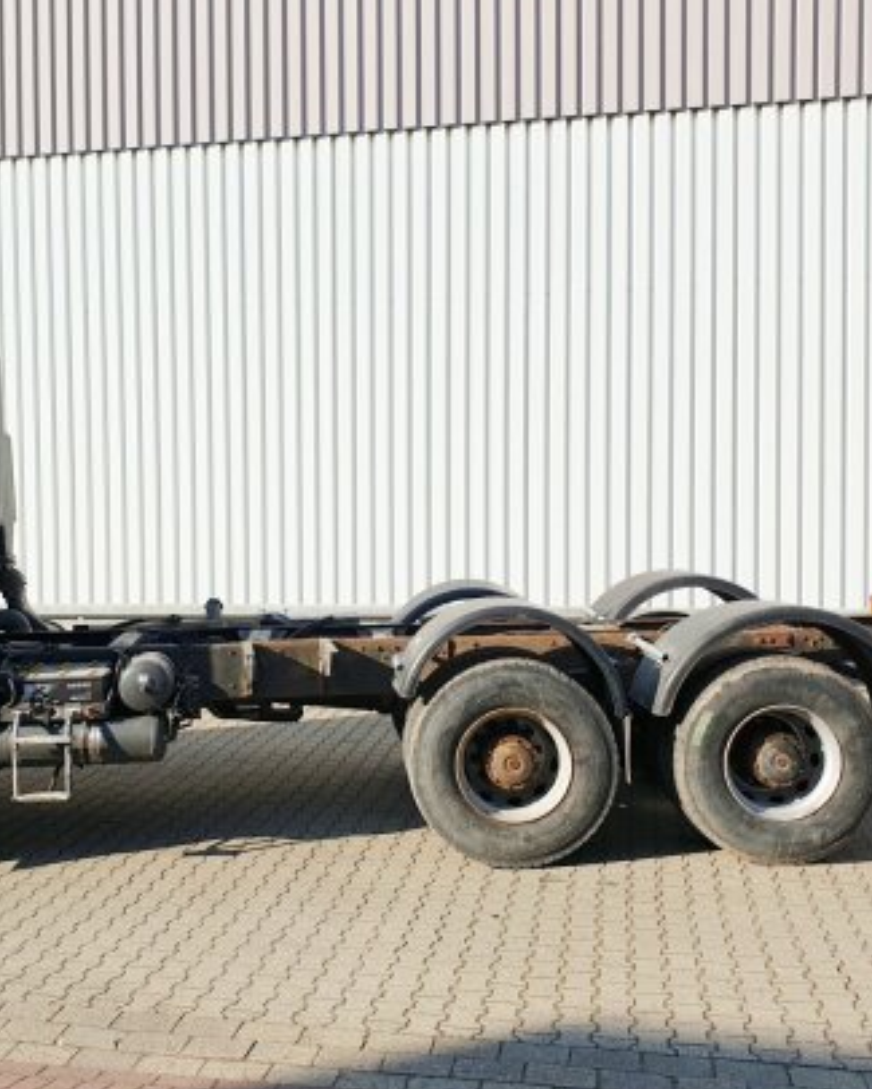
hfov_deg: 37.0
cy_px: 571
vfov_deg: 45.8
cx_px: 292
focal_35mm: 40
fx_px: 1290
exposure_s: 1/1486
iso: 50
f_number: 2.4
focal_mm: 4.3
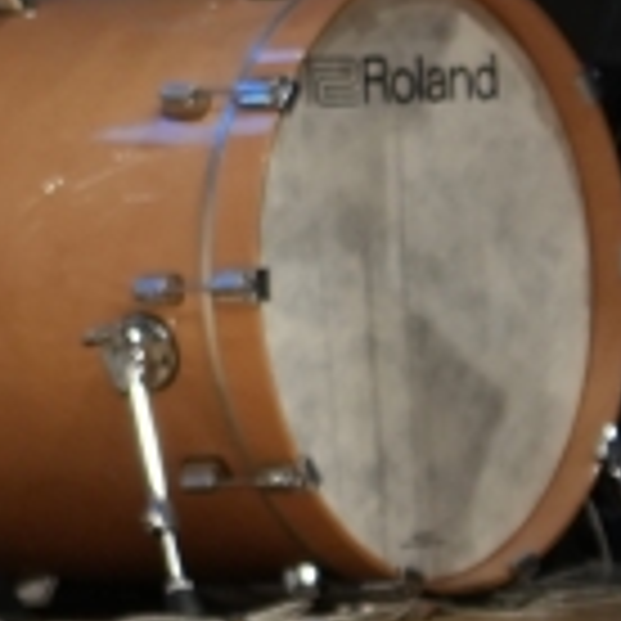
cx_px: -783
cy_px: -207
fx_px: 13193
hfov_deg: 2.7
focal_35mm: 650
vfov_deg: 2.7
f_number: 4
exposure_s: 1/100
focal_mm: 88
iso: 640
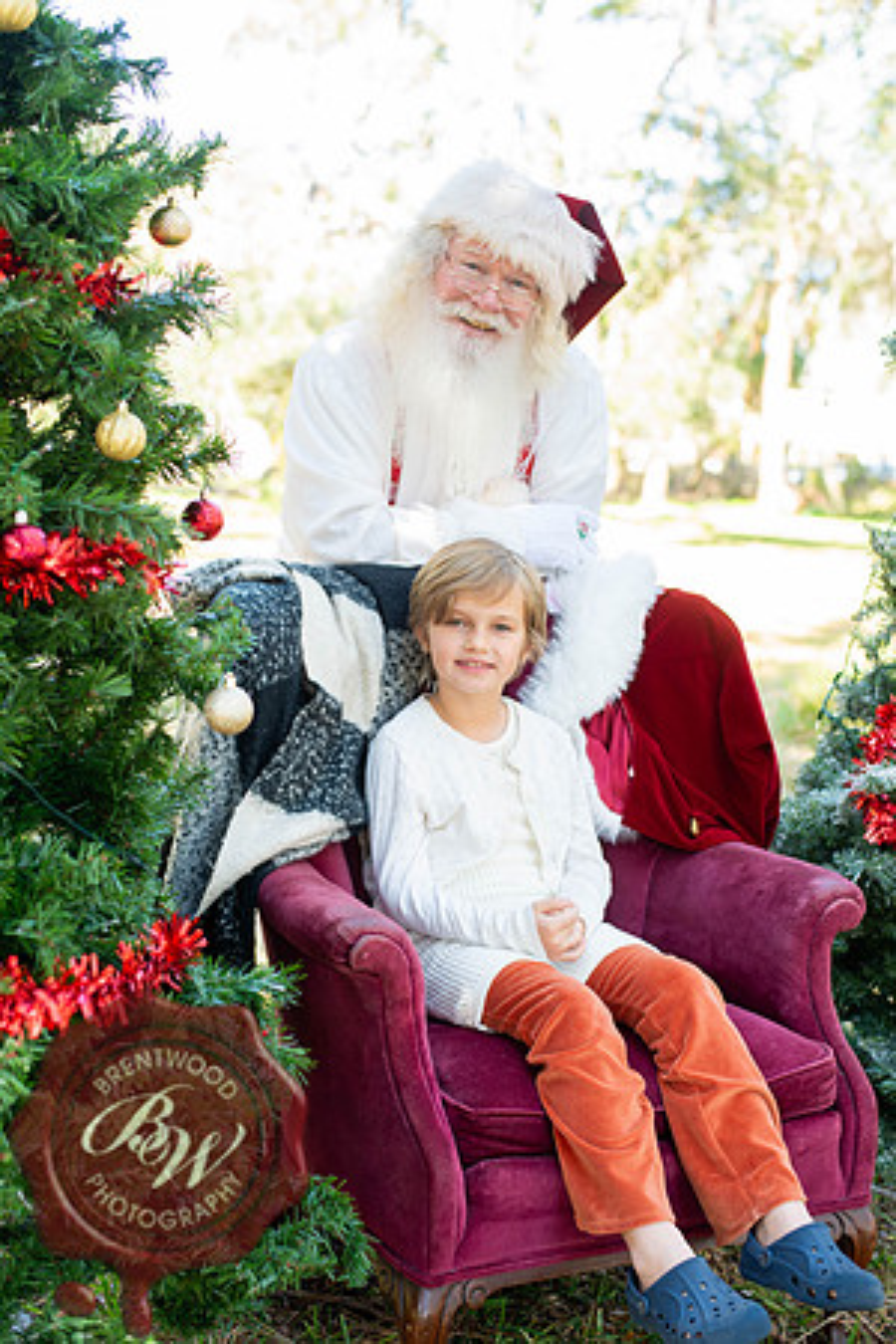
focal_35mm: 50
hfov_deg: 27.0
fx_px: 1867
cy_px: 672
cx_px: 448
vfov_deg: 39.6
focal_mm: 50
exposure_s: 1/60
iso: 100
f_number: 4
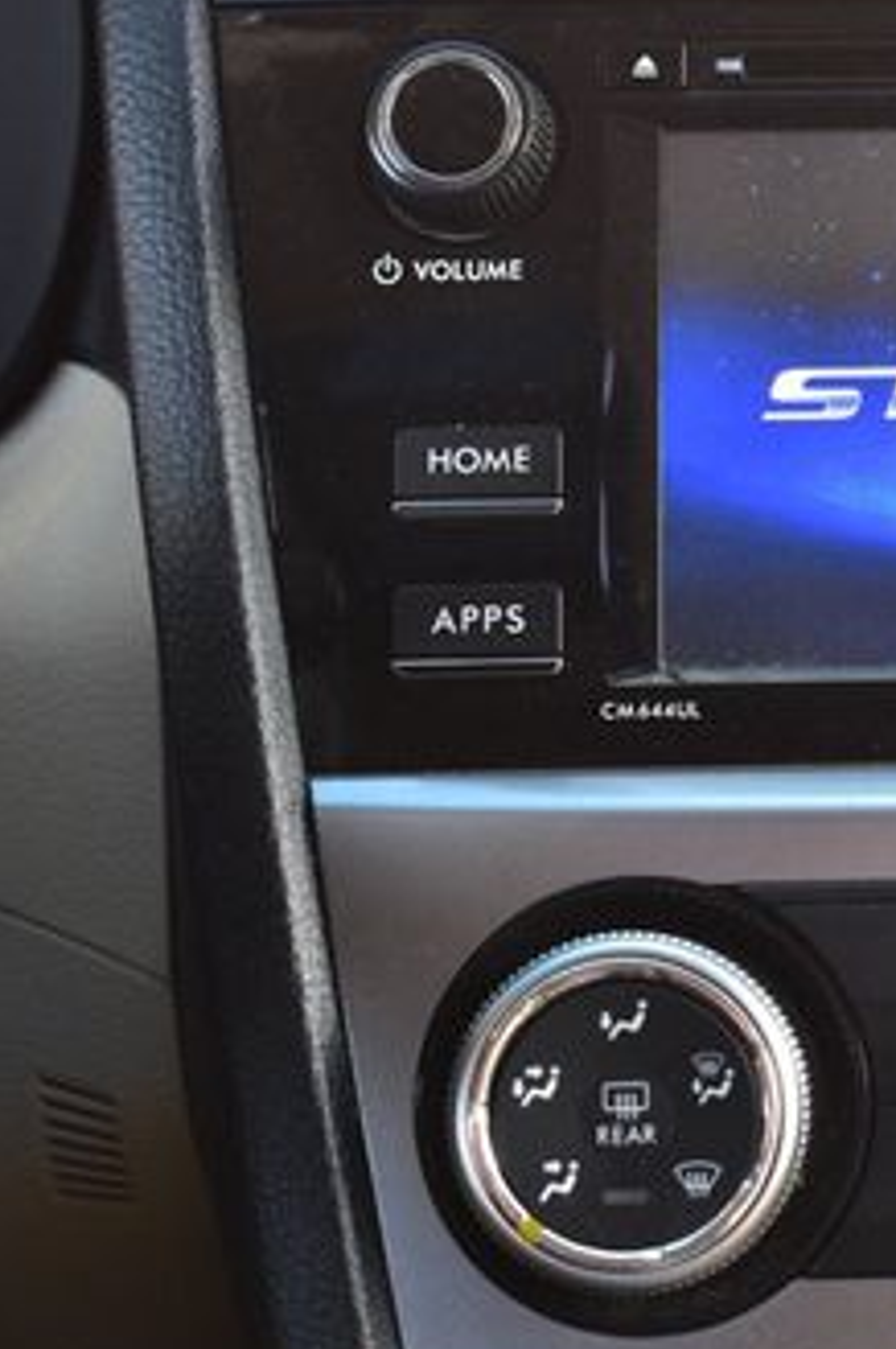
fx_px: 3068
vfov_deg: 24.8
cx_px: 1143
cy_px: 568
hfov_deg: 15.8
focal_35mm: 82
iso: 400
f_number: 6.3
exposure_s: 1/20
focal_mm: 28
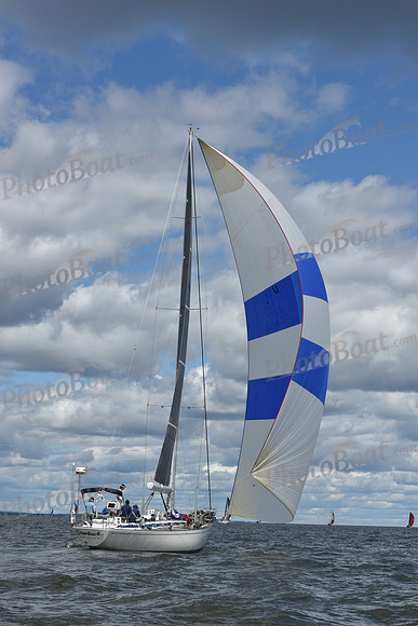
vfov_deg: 28.8
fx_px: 1218
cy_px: 313
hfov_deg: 19.5
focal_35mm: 70
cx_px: 209
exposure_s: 1/800
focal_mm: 70
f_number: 11
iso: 250
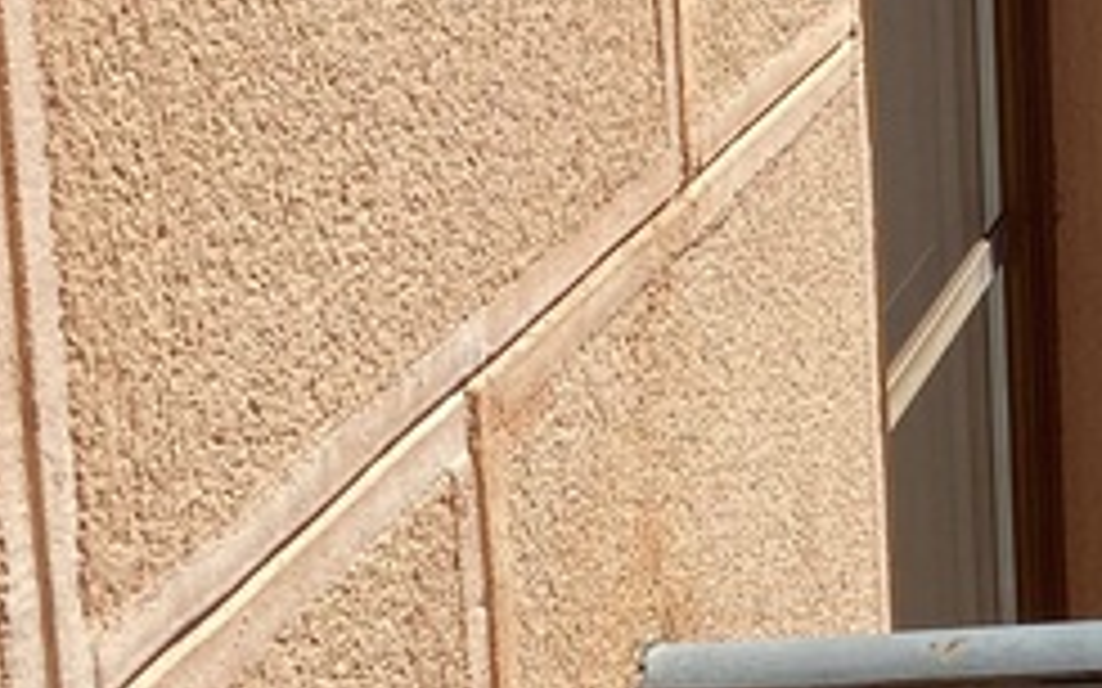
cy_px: -292
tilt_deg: -7.4
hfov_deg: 15.5
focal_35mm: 115
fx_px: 3453
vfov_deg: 11.0
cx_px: 2011
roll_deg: -0.2
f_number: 1.8
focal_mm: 4.25
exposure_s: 1/2571
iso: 32
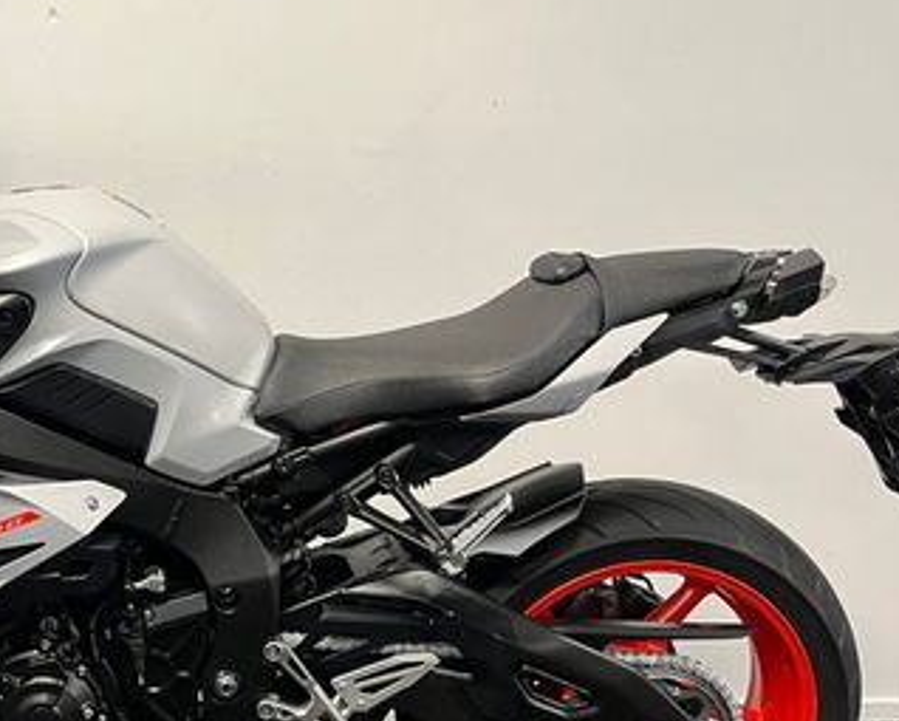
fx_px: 1358
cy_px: 452
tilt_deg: -12.0
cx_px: 147
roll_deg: +1.3
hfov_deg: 35.1
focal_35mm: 51
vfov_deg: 29.6
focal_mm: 5.1
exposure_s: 1/50
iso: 100
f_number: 1.6
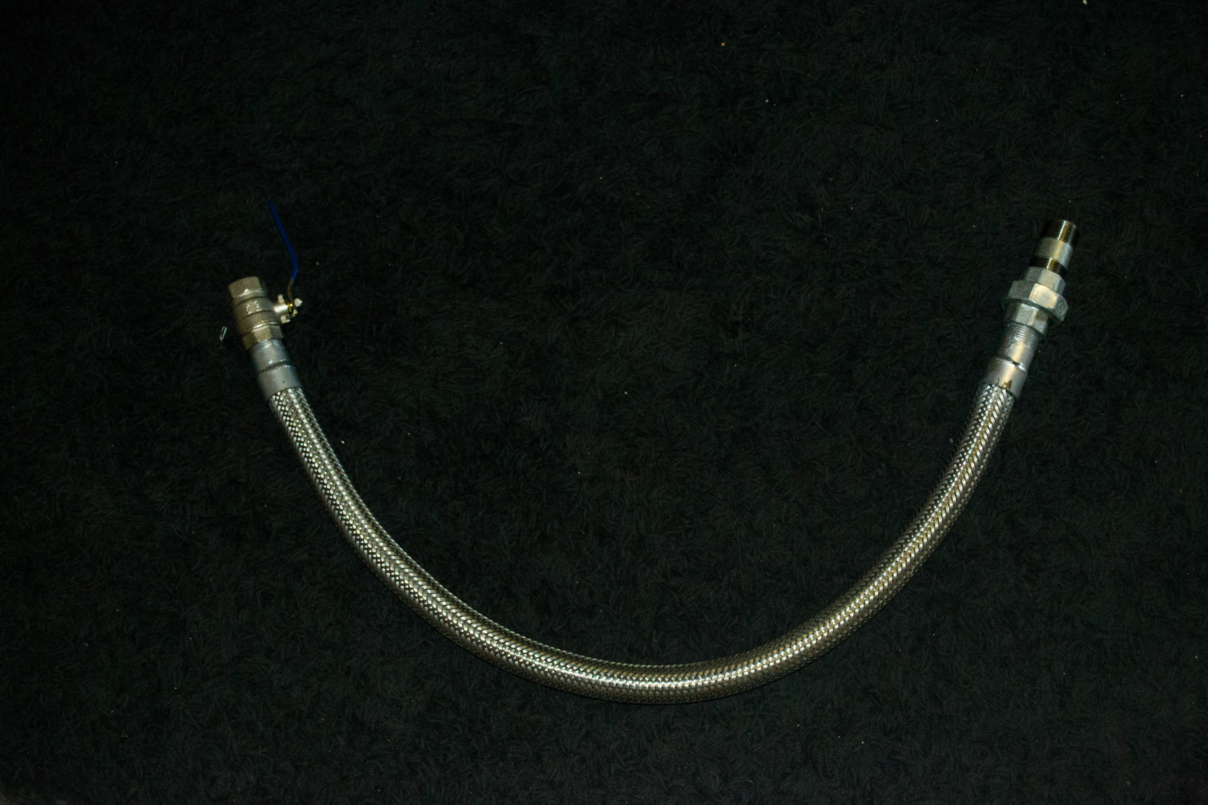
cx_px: 604
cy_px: 402
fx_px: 1611
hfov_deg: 41.1
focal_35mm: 48
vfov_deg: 28.1
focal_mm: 32
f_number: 4.8
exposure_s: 1/60
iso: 3200
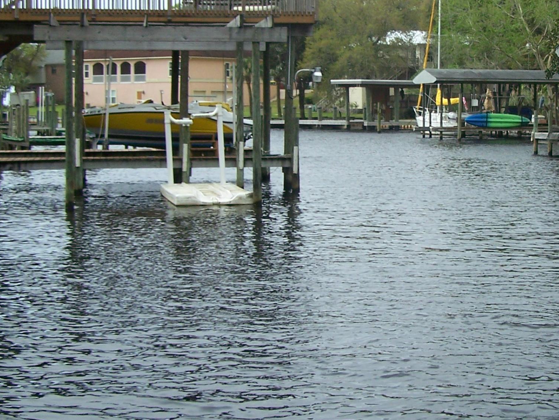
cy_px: 158
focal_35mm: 76
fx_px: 1228
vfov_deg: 19.4
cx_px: 409
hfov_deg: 25.4
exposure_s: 1/1000
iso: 80
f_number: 2.8
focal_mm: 6.3
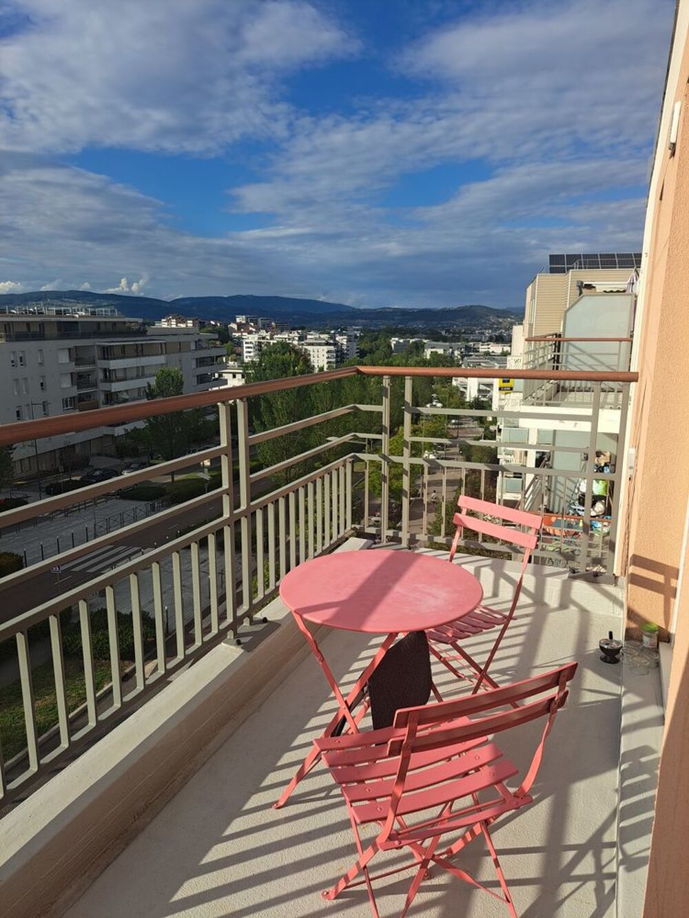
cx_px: 344
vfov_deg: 71.6
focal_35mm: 24
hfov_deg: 56.8
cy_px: 459
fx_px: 637
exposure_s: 1/1464
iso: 50
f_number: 1.8
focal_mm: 5.23
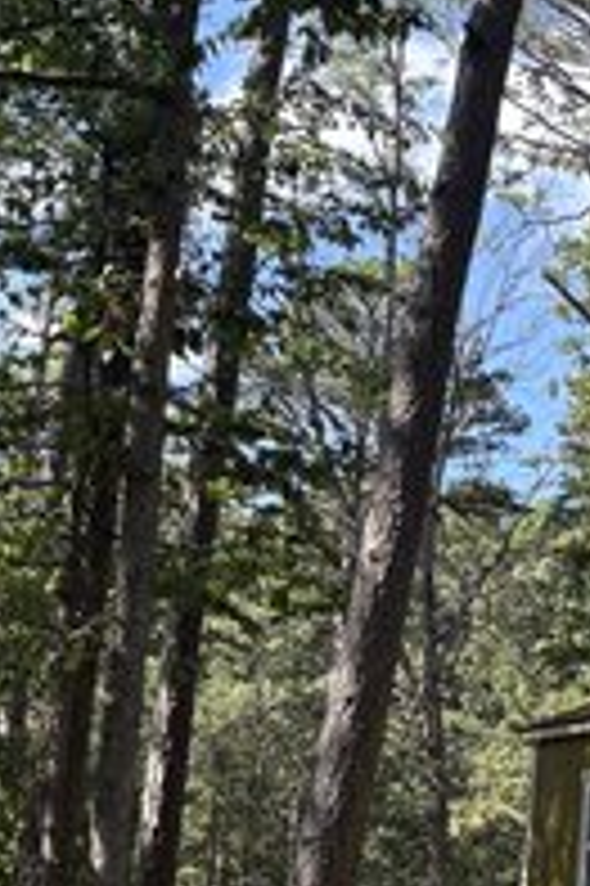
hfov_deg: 14.6
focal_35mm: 88
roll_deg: -2.1
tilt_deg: +13.0
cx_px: 856
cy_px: 499
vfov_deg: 23.1
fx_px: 2167
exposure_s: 1/687
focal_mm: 5.96
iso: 64
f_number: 1.6
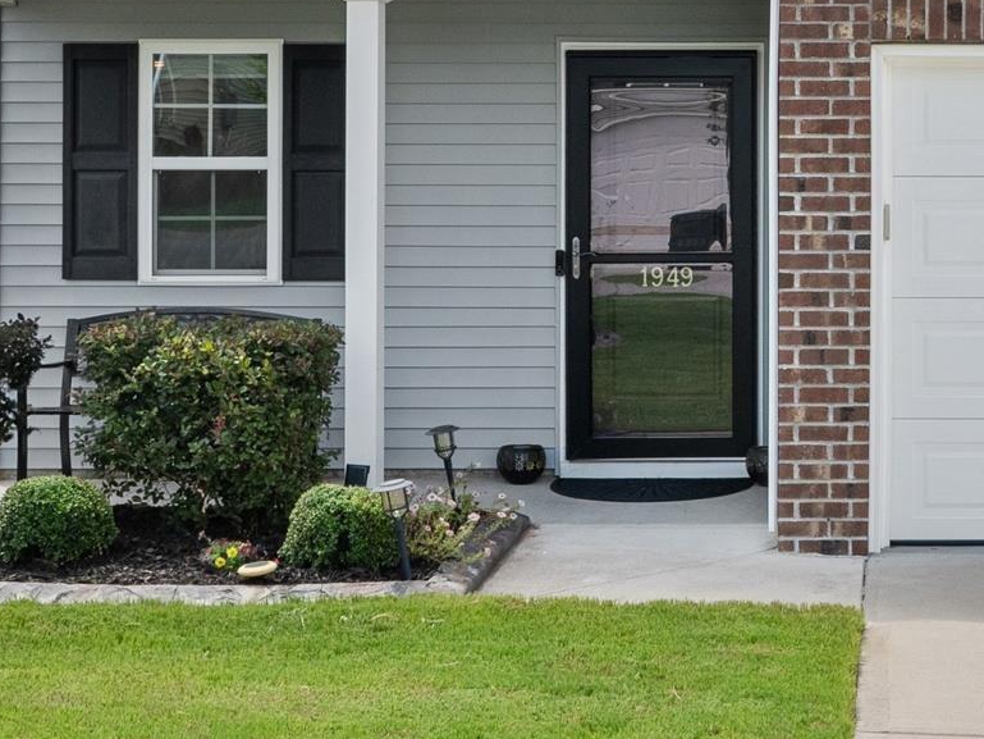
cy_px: -116
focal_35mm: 52
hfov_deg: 33.8
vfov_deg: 25.7
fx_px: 1466
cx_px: 987
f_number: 7.1
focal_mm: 11
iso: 200
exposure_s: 1/250
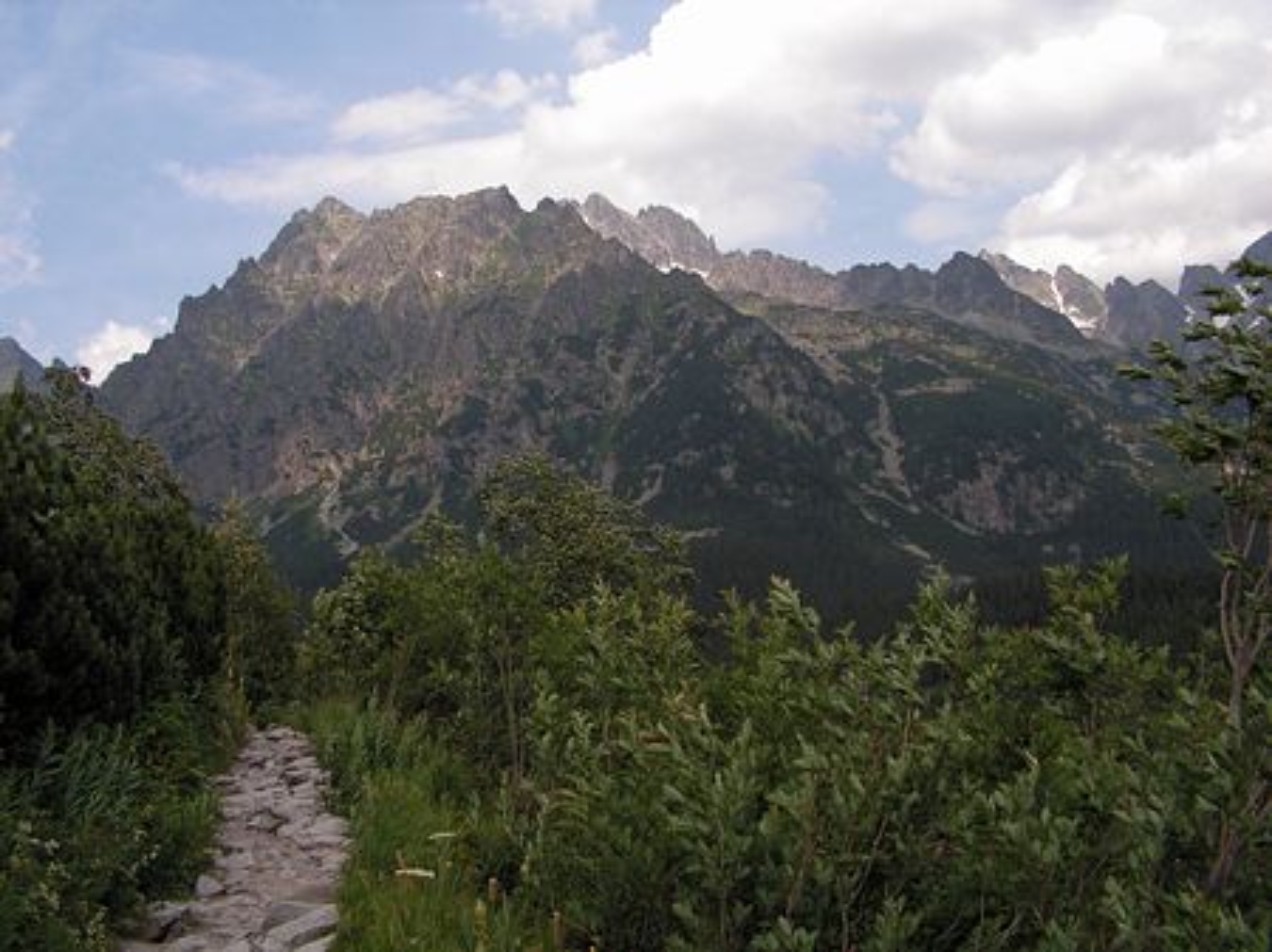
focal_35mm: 36
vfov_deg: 39.6
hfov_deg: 51.4
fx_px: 1322
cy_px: 476
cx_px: 636
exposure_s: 1/640
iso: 50
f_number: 3.2
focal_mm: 6
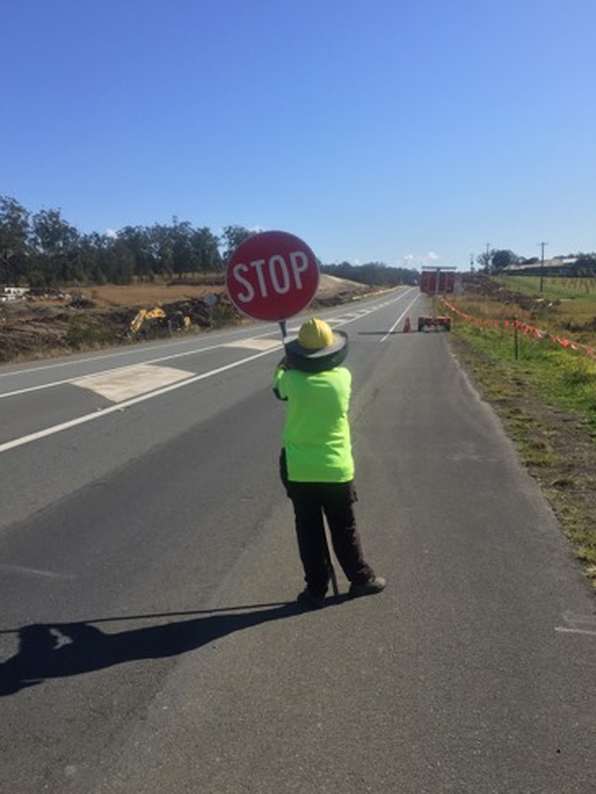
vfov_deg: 58.3
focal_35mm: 31
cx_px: 284
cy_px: 418
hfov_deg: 45.5
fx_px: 711
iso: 32
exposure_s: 1/2083
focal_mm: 4.15
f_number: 2.2
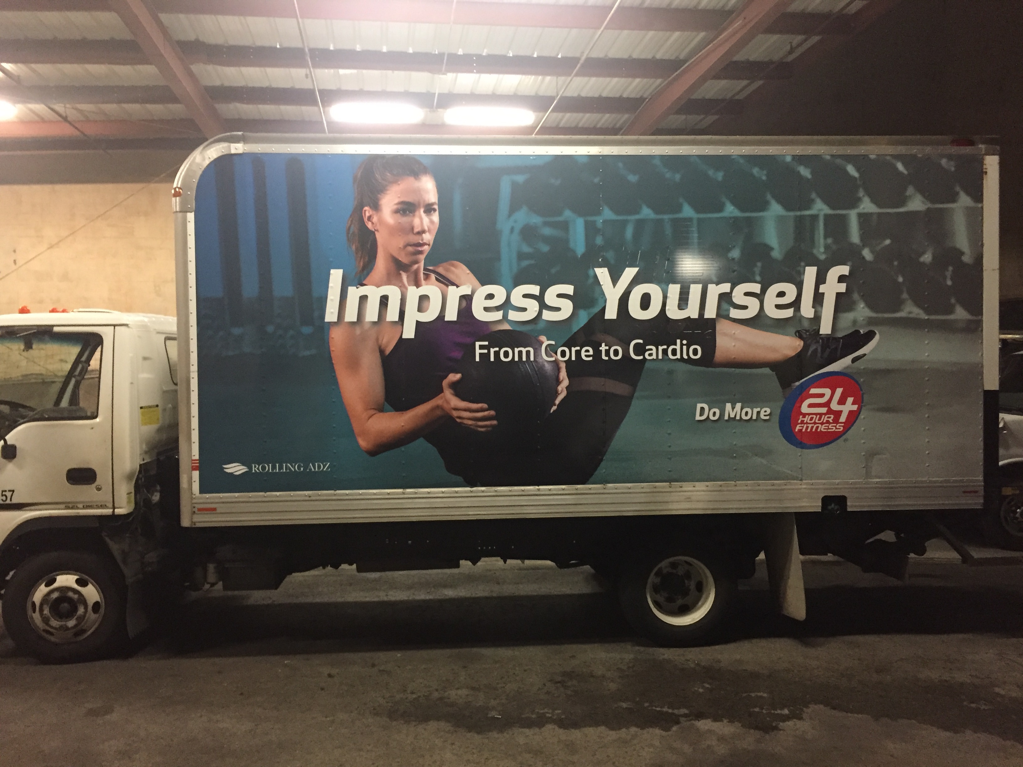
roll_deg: +0.5
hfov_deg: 61.7
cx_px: 512
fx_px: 857
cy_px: 384
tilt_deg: -1.5
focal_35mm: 29
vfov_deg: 48.2
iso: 250
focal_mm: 4.15
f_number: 2.2
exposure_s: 1/17
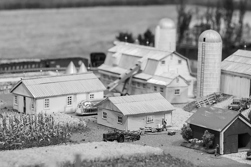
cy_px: 82
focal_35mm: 140
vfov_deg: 9.8
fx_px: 973
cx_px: 143
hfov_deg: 14.7
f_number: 7.1
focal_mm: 105
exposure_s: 1/80
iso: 3200
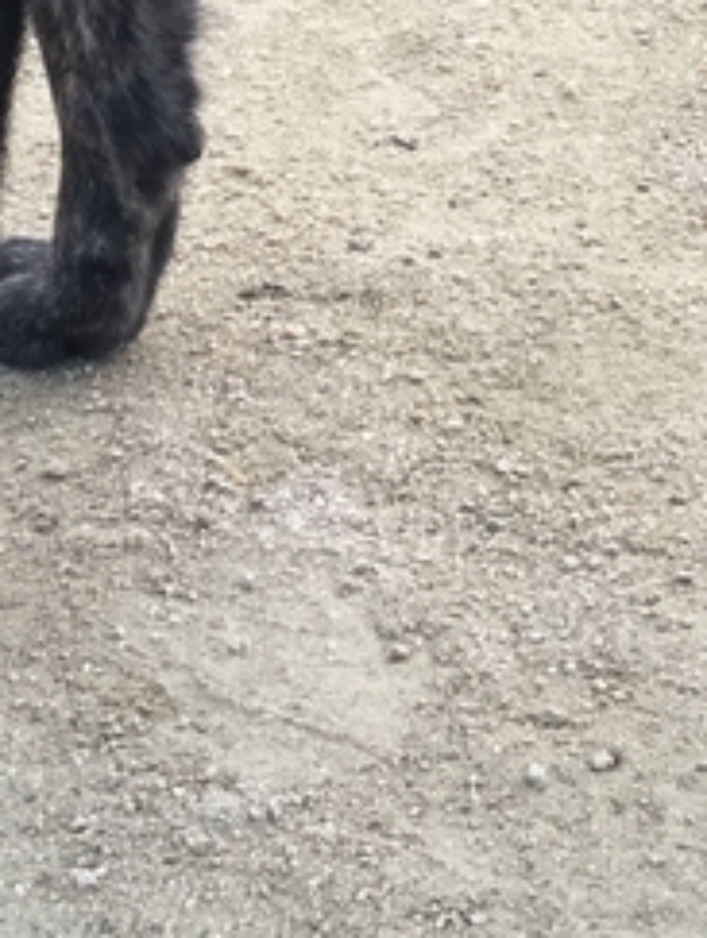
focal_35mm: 143
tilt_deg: -14.0
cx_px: 433
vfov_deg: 12.9
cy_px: -575
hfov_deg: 10.4
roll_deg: -2.5
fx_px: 3884
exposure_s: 1/100
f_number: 2.2
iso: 40
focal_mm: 4.15
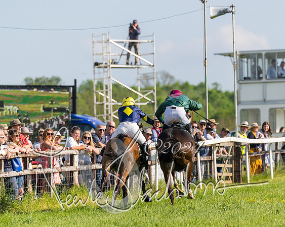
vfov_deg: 3.9
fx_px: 3369
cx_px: 198
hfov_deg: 4.8
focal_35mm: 400
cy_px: 173
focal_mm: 200
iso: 500
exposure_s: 1/6400
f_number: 4
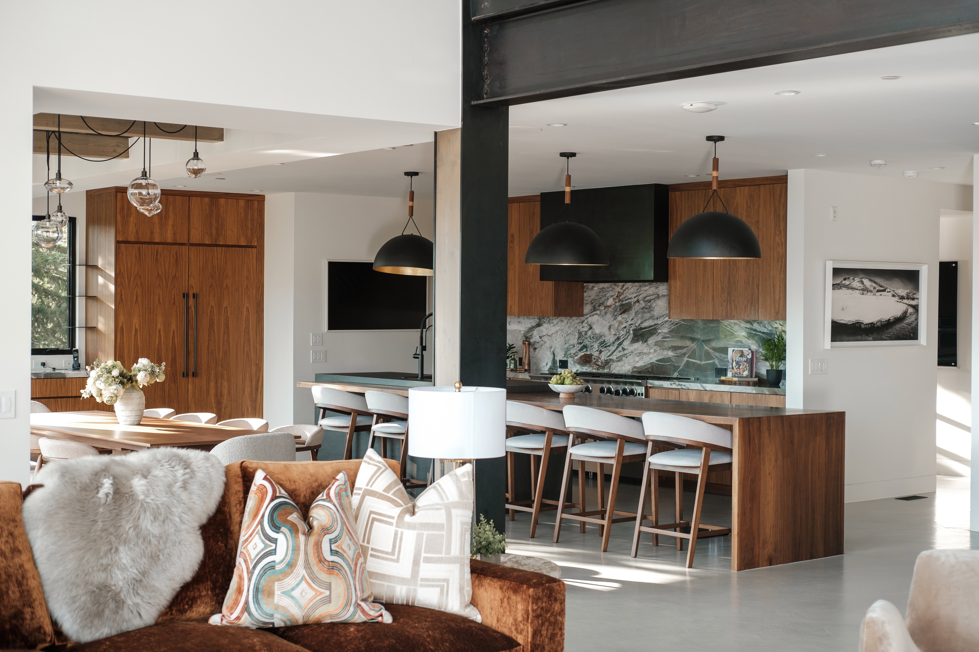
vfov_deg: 25.5
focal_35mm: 53
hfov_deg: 37.5
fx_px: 1441
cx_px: 490
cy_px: 326
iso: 400
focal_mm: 35
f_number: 4
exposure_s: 1/40
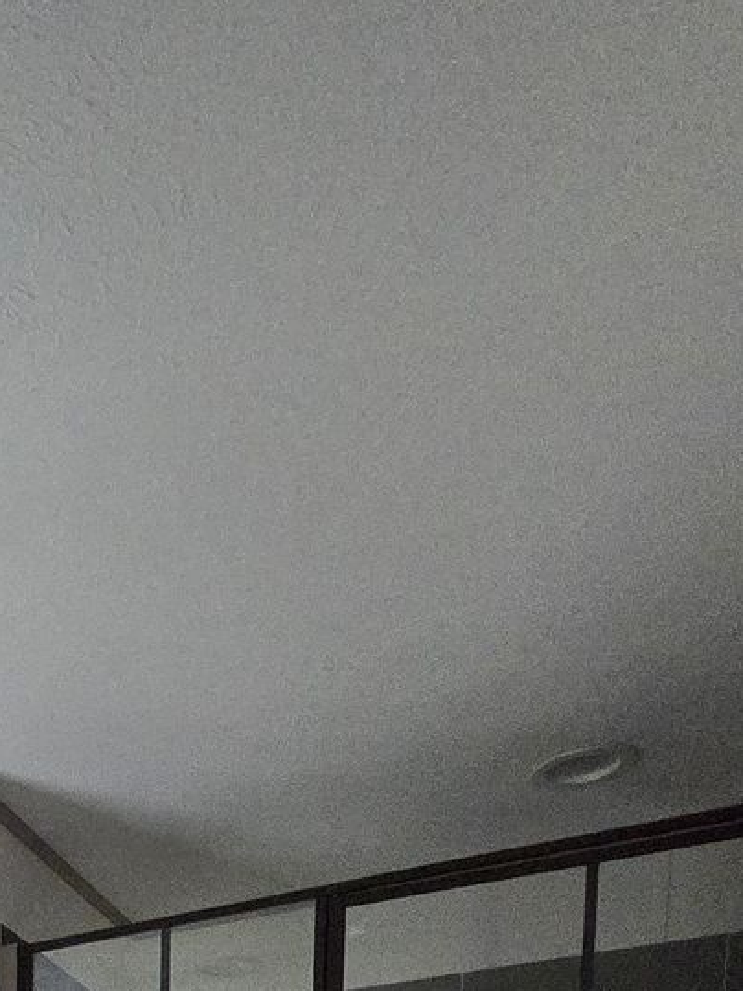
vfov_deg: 26.0
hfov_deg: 27.5
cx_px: -189
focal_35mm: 45
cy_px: 1595
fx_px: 1288
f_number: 2.2
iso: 640
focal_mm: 2.2
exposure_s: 1/100
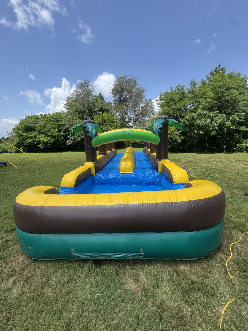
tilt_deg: -11.5
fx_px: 134
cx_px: 124
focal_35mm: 14
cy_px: 166
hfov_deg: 85.7
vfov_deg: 102.1
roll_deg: +0.5
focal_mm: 2.22
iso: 50
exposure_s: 1/1198
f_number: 2.2
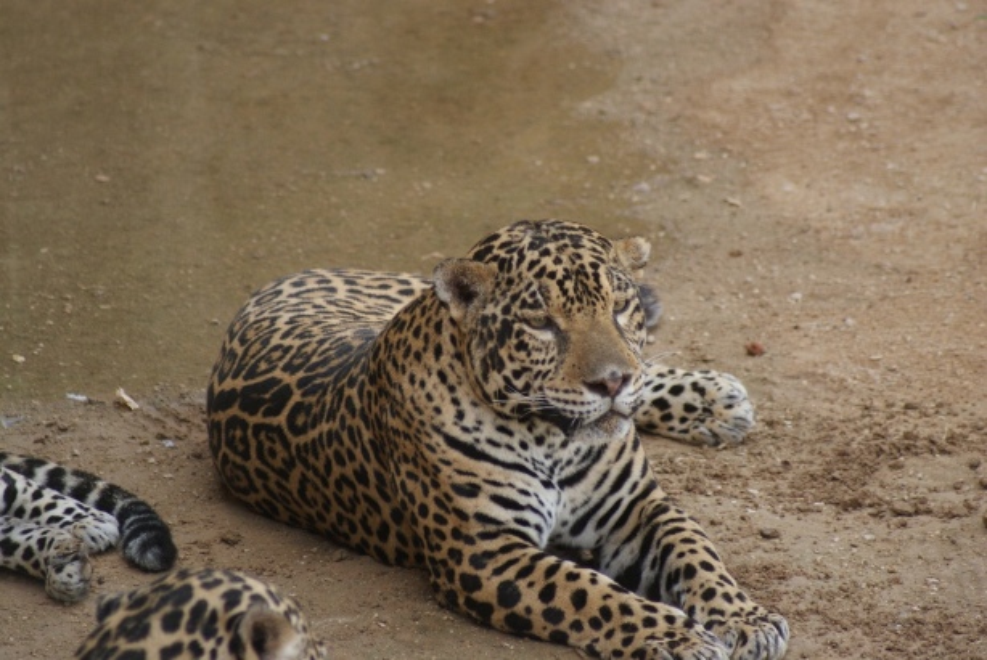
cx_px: 494
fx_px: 12352
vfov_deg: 3.1
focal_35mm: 450
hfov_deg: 4.6
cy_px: 330
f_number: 5.6
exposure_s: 1/250
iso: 400
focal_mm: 300
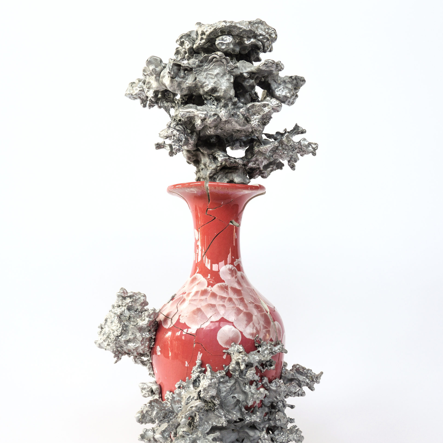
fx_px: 753
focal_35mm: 52
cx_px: 222
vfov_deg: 32.7
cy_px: 262
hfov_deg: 32.8
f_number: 5.6
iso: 200
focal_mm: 22
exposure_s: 1/60
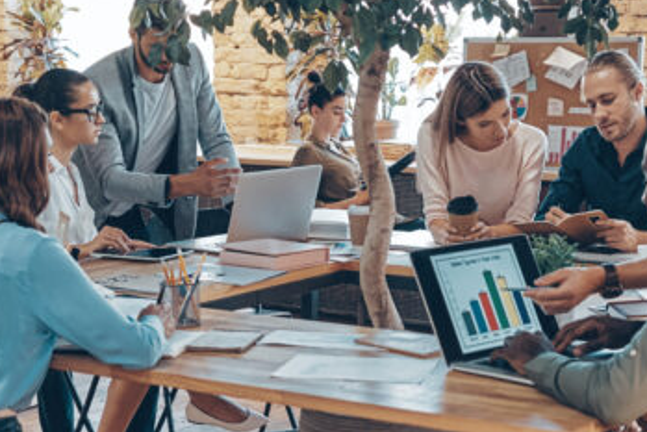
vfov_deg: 15.5
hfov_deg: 23.1
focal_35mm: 88
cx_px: 330
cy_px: 266
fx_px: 1582
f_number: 2.8
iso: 500
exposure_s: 1/100
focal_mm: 30
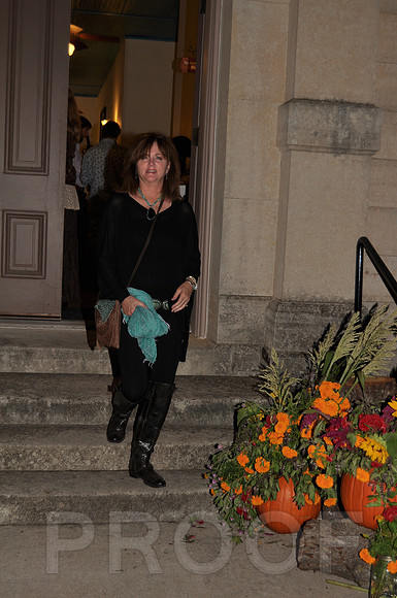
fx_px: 846
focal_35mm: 51
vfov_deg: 38.9
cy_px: 299
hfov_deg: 26.4
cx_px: 198
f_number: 4.5
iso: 250
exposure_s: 1/60
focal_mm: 34
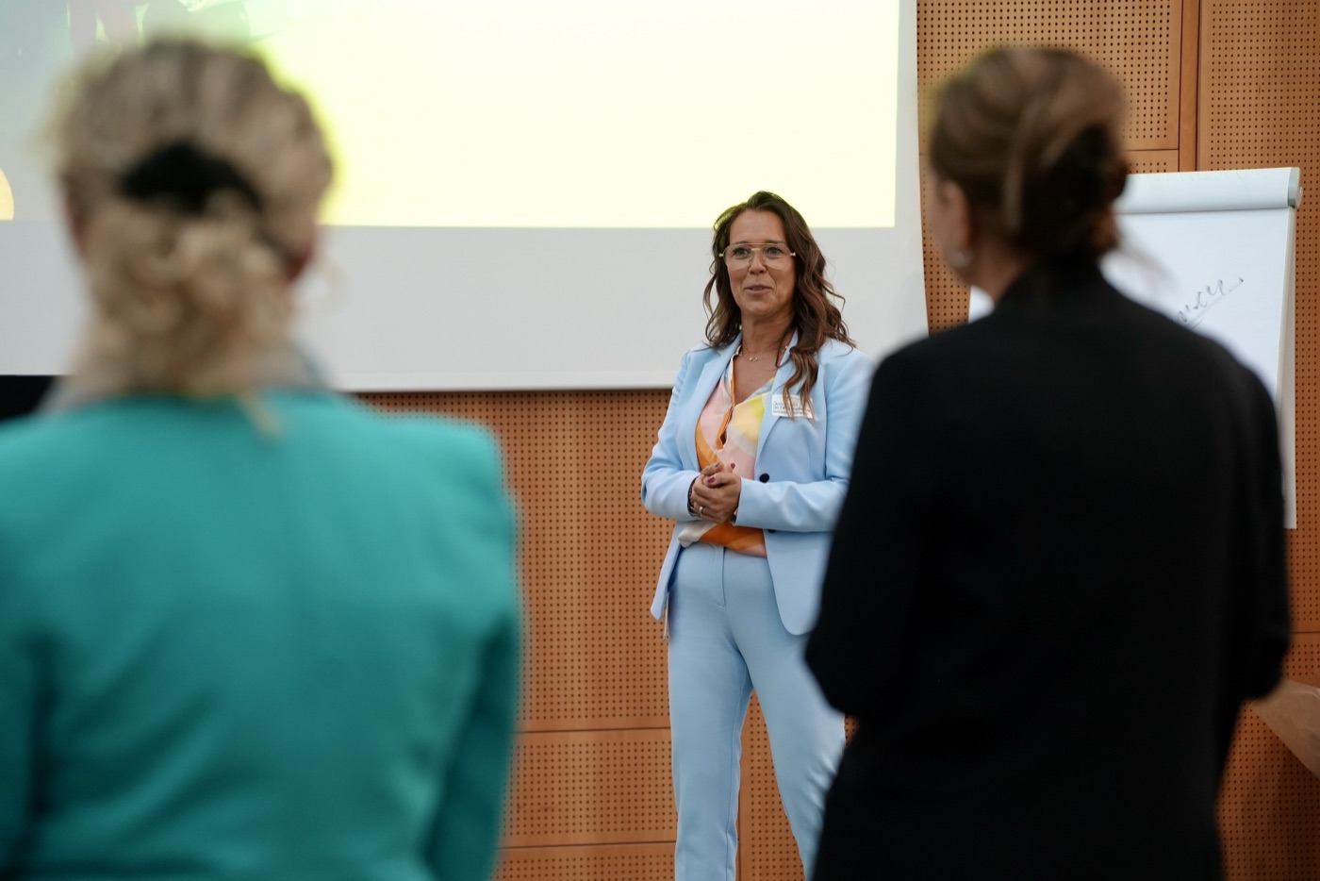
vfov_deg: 11.8
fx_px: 4254
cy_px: 440
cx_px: 660
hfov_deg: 17.6
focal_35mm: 116
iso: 3200
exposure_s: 1/160
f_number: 4
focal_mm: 116
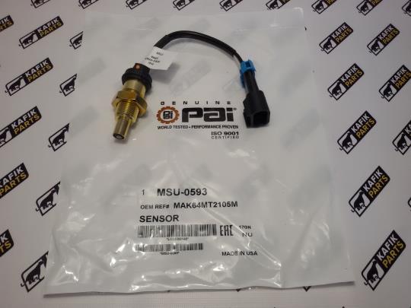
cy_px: 154
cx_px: 206
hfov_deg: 58.4
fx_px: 368
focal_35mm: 31
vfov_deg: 45.4
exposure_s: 1/100
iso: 64
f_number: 2.4
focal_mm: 2.93
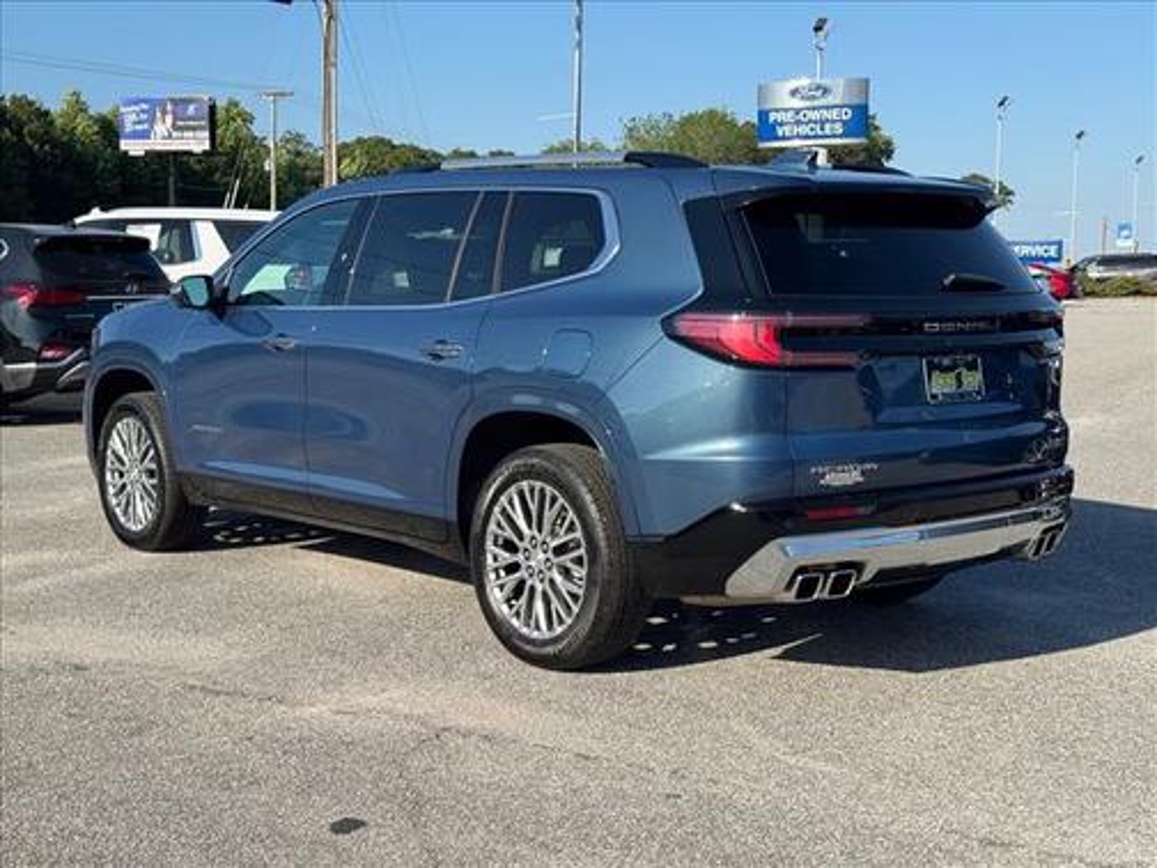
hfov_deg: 39.7
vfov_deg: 30.3
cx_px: 578
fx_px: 1604
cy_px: 434
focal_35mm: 48
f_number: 1.78
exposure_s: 1/3096
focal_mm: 6.76
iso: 64
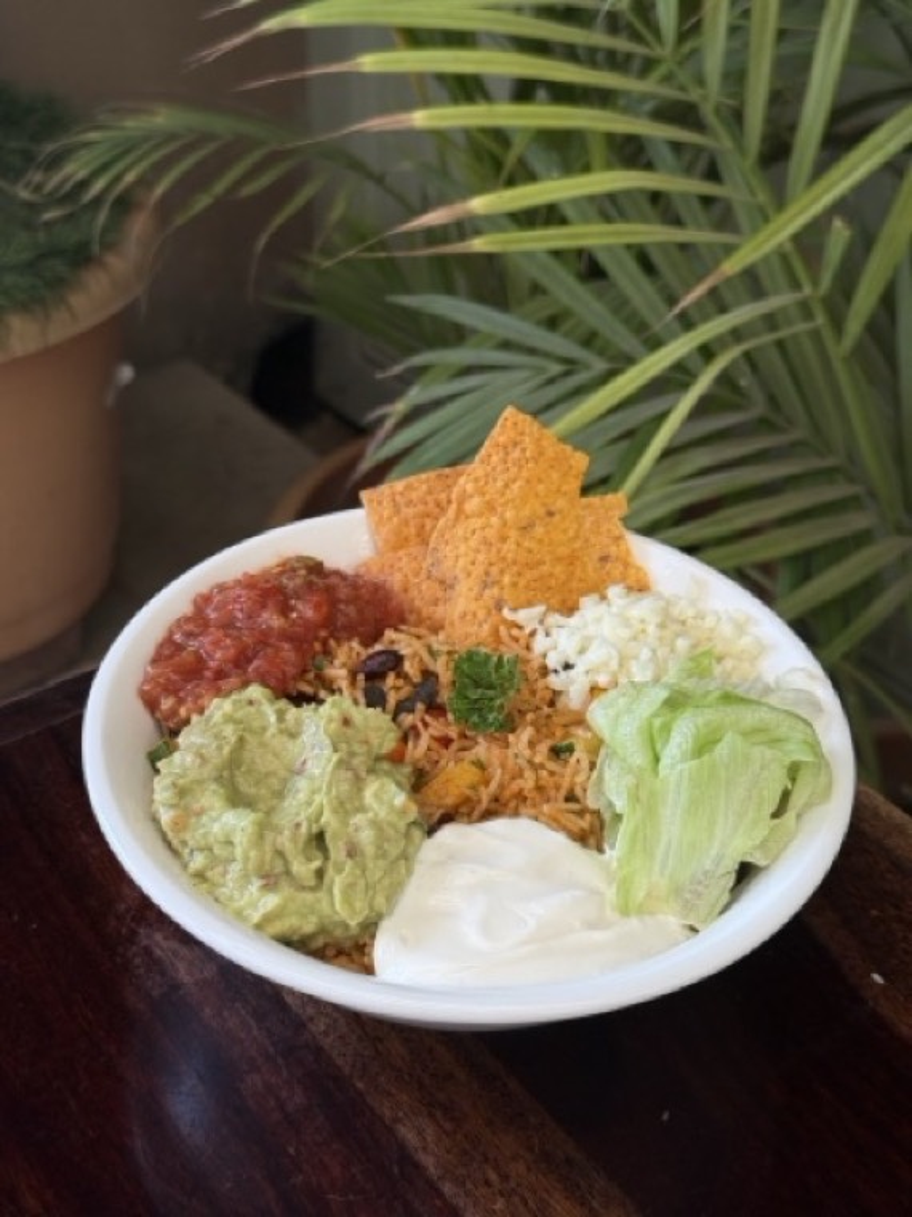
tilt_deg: -37.8
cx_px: 456
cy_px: 608
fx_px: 1686
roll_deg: -3.9
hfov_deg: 30.3
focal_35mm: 48
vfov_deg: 39.7
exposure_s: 1/342
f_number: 1.78
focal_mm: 6.76
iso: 64
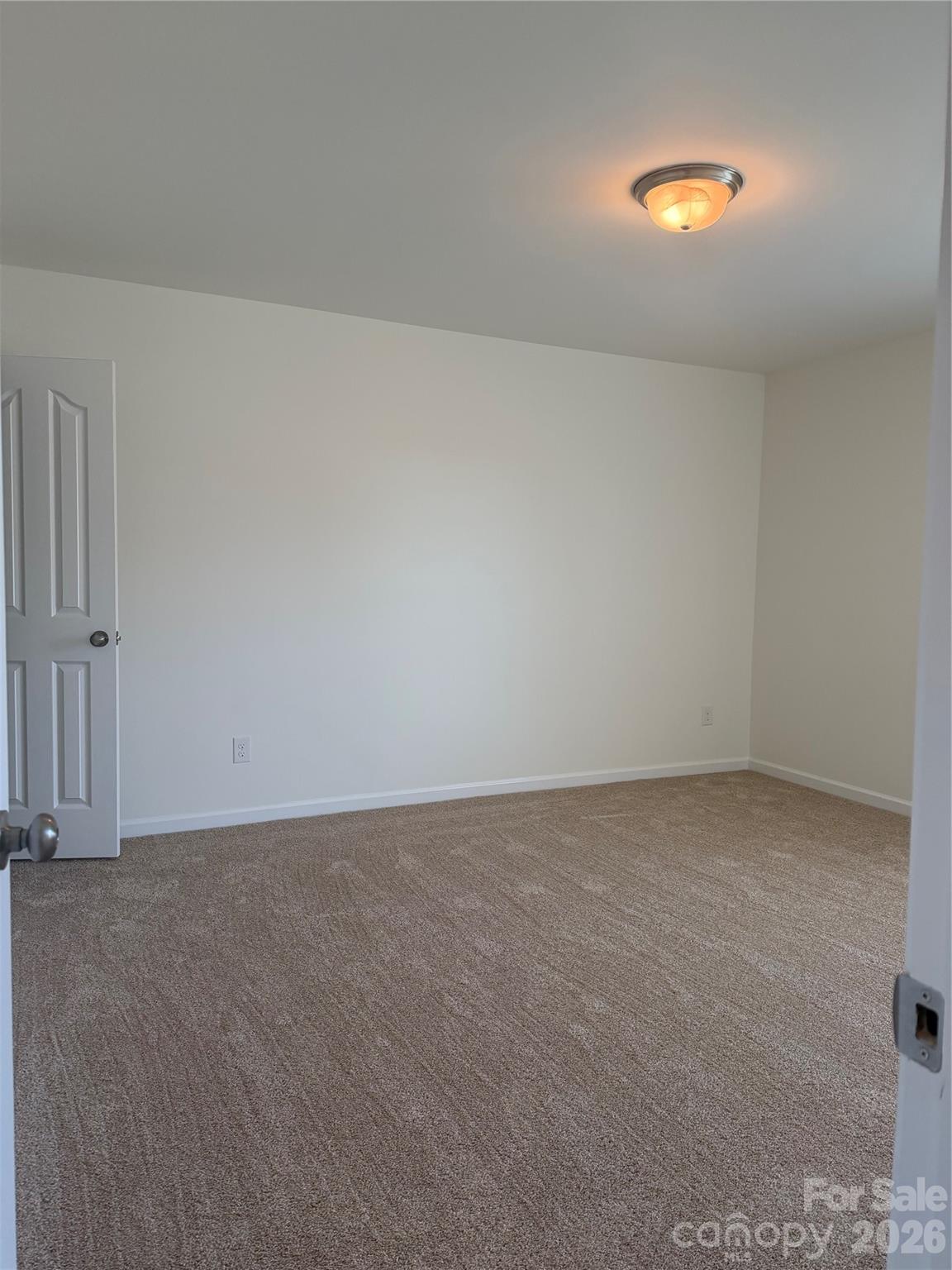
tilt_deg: -4.1
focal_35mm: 24
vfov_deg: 71.6
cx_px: 476
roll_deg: -1.1
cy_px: 635
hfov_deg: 56.8
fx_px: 880
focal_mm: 6.76
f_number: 1.78
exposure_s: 1/163
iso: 200
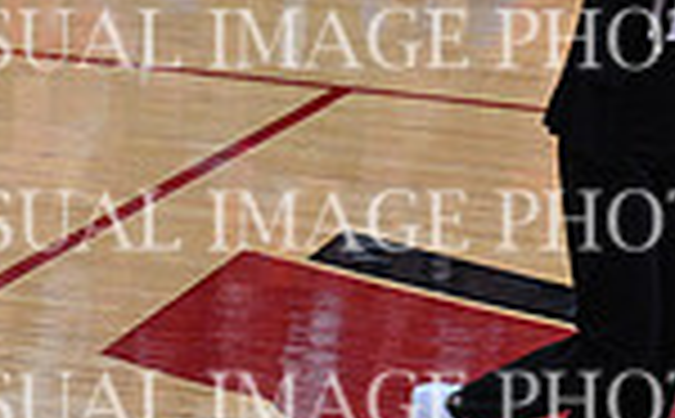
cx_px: 472
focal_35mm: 514
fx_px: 9434
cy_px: -52
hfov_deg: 4.1
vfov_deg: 2.5
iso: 4000
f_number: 4
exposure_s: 1/400
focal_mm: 130
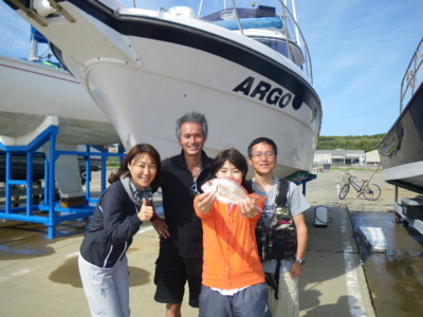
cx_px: 212
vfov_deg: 49.7
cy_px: 158
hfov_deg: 63.4
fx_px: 342
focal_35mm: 28
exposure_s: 1/320
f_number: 4.2
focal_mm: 5
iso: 64
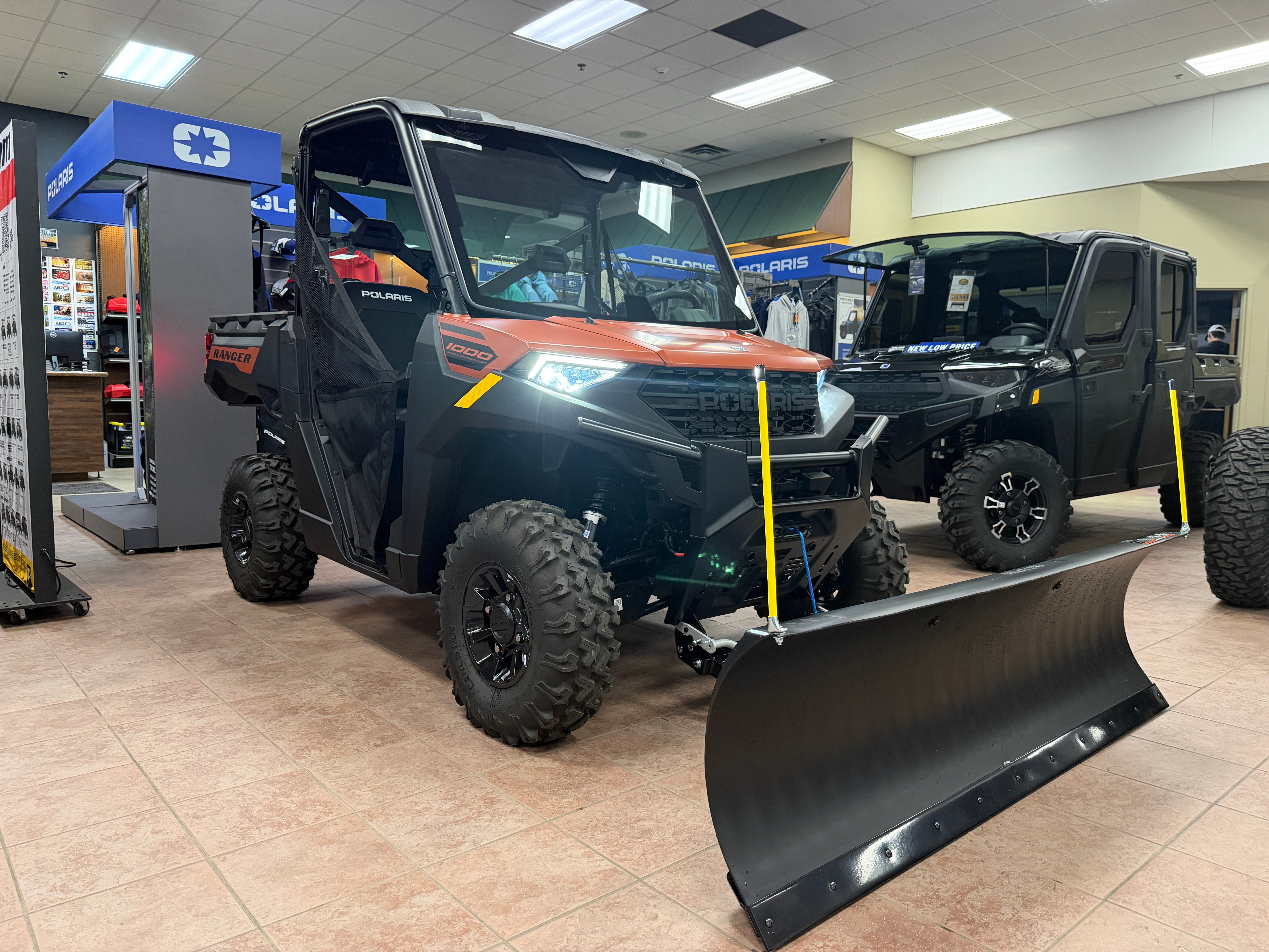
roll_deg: -1.1
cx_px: 634
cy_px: 476
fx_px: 880
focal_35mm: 24
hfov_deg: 71.6
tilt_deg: -5.1
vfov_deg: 56.8
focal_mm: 6.76
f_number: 1.78
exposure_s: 1/60
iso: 400
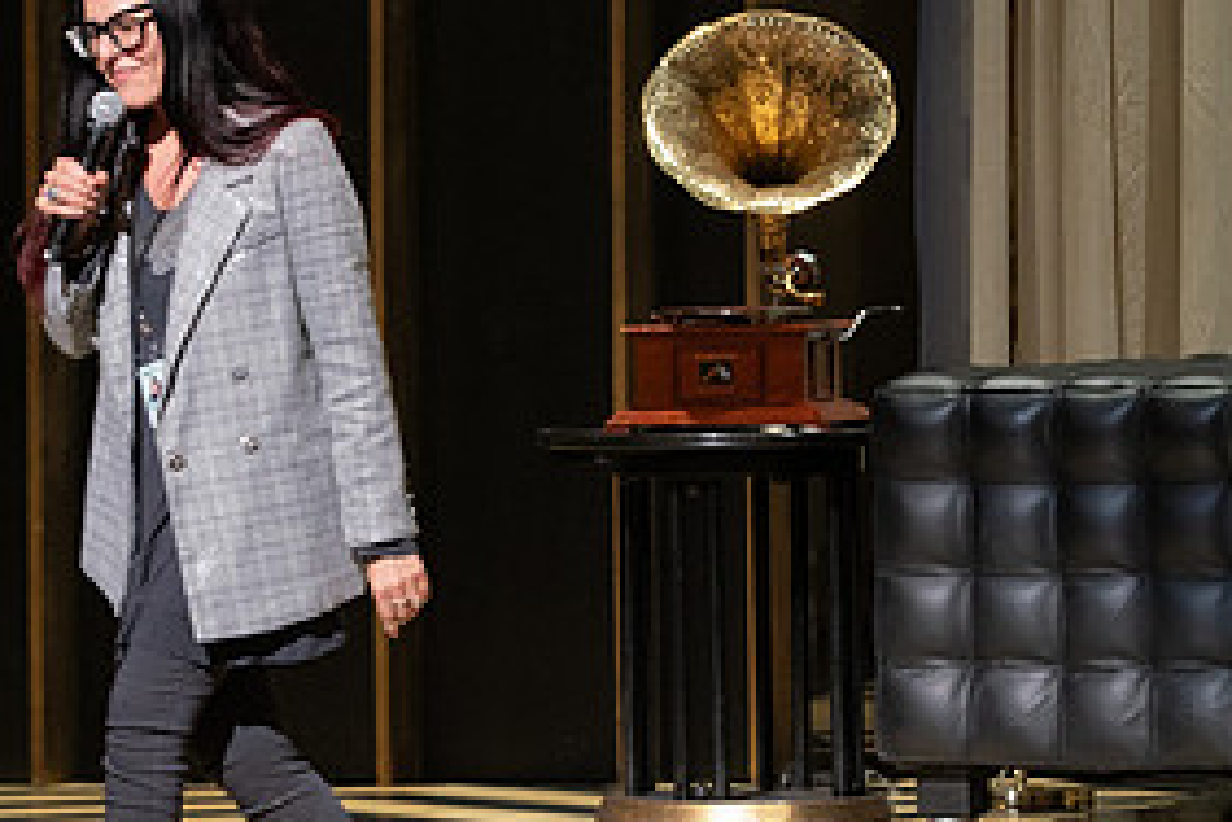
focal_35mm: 412
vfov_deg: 3.3
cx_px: 280
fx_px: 14098
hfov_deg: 5.0
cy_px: 383
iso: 3200
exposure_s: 1/160
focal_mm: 200
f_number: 5
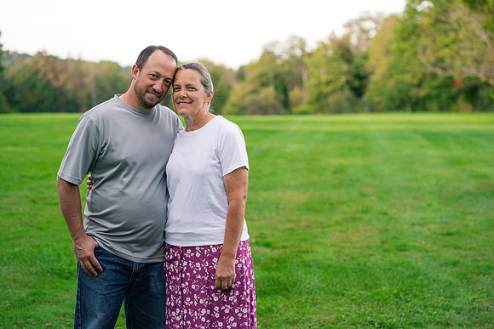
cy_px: 164
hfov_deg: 23.7
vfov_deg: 15.9
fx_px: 1178
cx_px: 247
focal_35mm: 86
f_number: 3.2
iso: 400
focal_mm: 85
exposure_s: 1/500
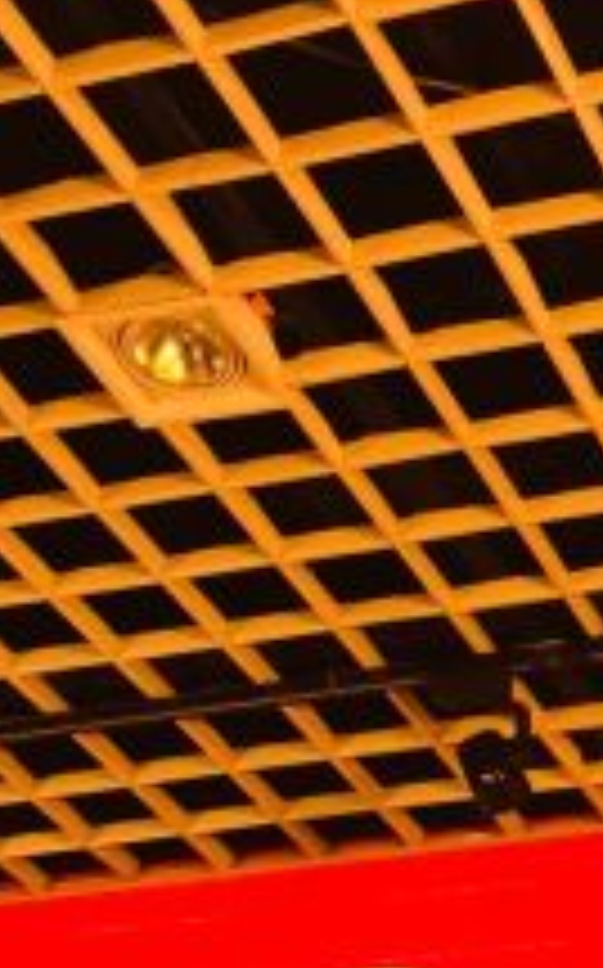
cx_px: 850
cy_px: 1114
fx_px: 2635
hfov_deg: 12.5
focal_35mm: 100
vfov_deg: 19.7
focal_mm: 4.15
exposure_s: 1/17
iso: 125
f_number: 2.2
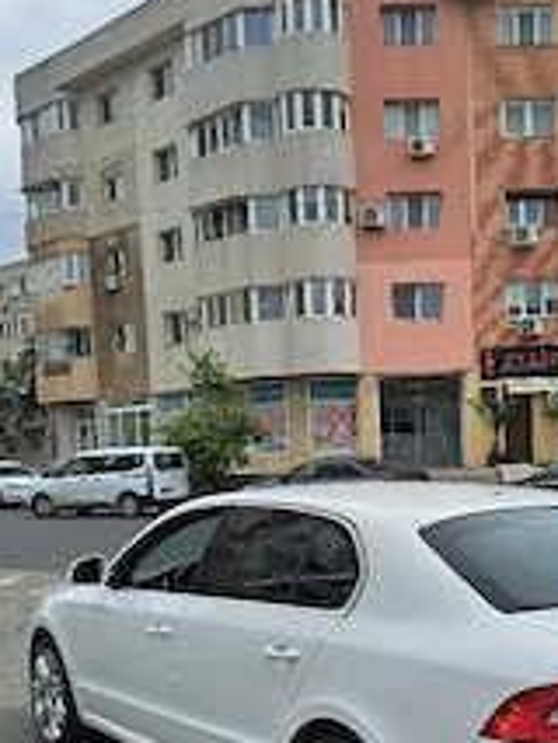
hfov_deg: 31.7
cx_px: 405
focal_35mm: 45
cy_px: 492
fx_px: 966
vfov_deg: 41.5
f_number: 1.8
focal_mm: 5.23
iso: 50
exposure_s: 1/588
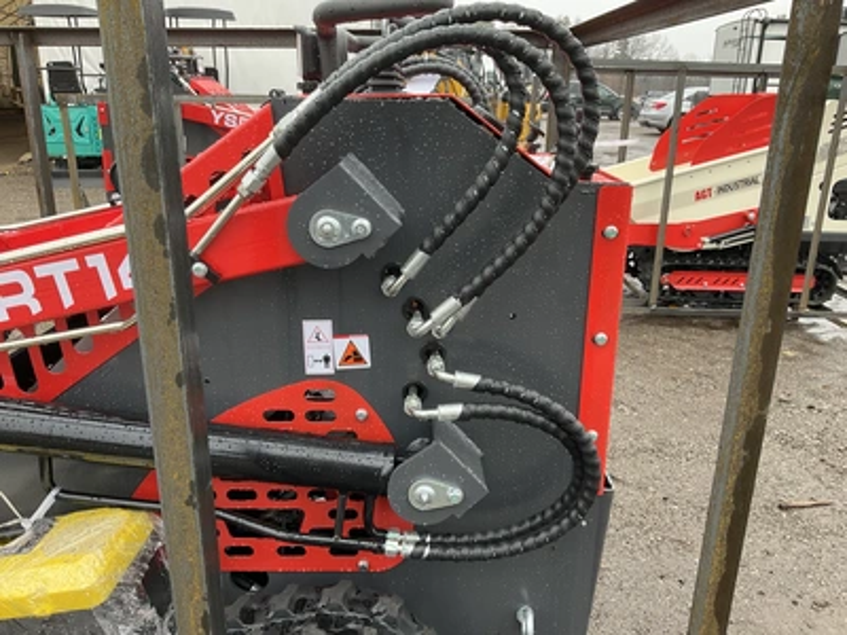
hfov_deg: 61.7
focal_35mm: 29
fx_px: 710
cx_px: 424
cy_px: 318
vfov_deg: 48.2
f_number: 1.8
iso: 40
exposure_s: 1/122
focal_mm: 3
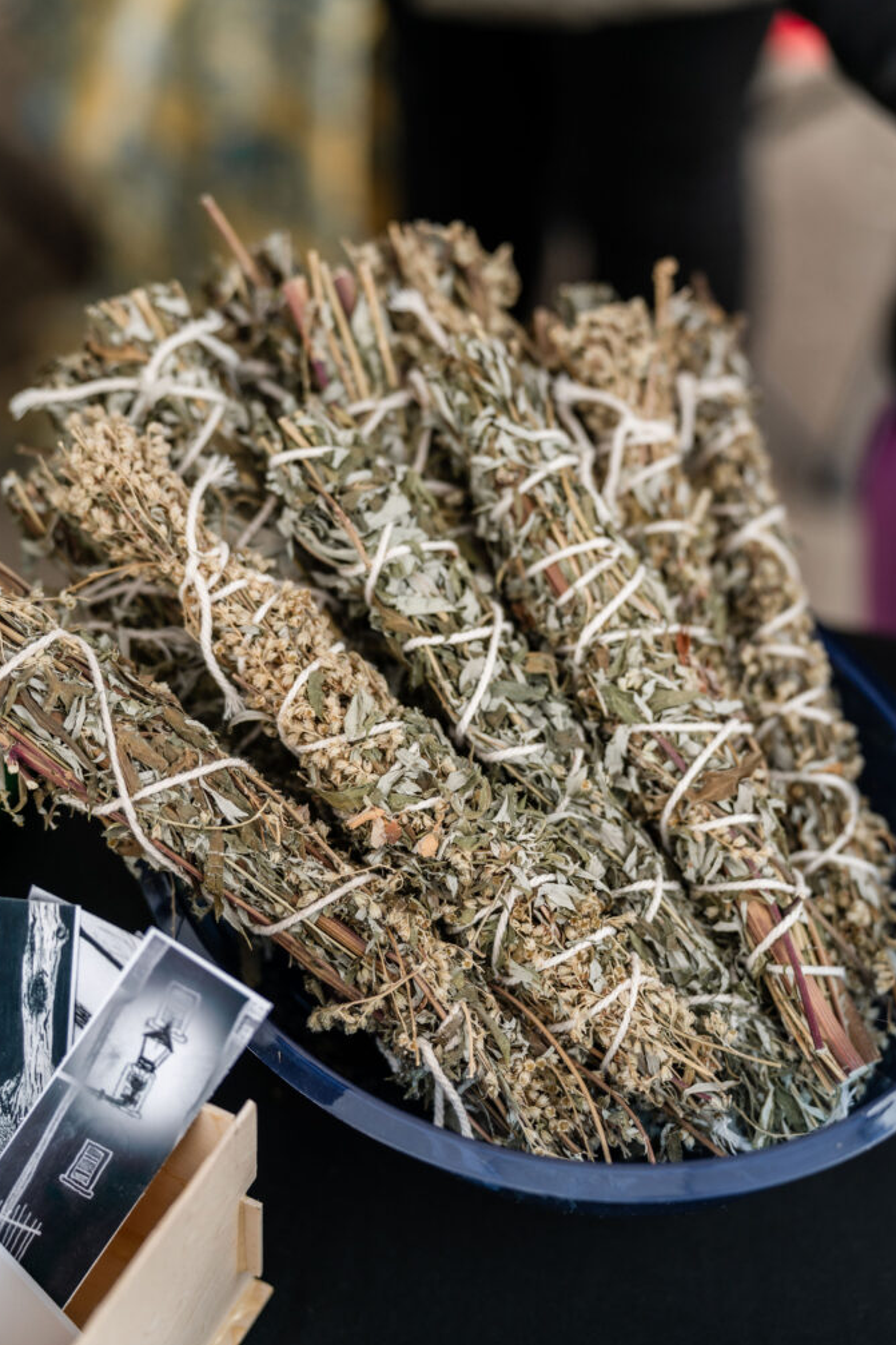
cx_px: 445
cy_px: 670
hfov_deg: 21.9
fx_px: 2315
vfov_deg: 32.4
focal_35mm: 62
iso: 320
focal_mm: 61
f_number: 2.5
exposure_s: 1/250
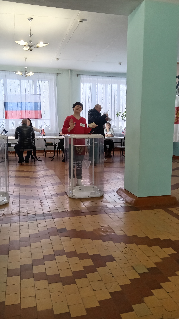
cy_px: 156
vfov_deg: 67.9
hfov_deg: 41.5
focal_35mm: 28
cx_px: 81
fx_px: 236
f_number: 1.8
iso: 621
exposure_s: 1/25
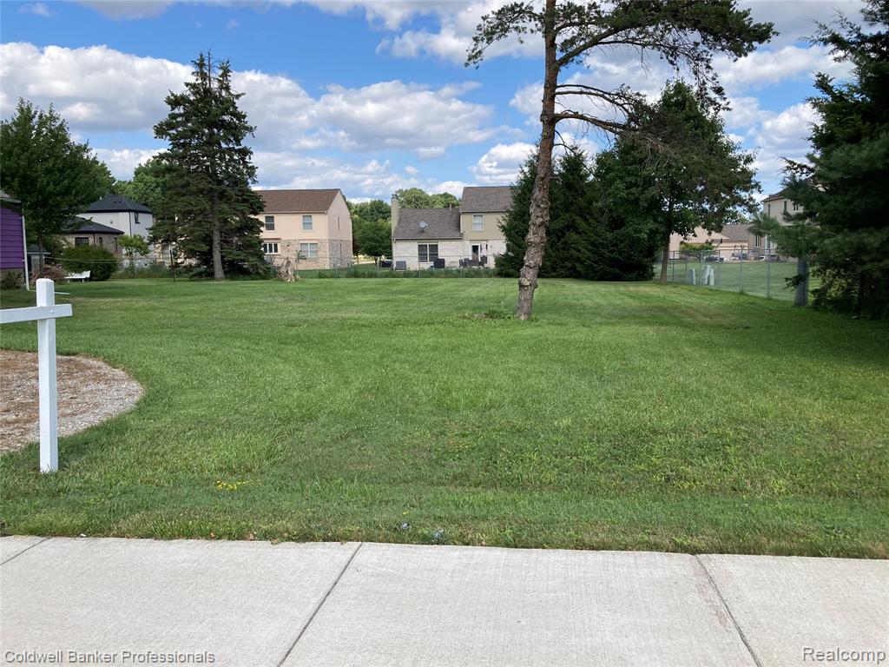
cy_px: 334
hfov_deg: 63.4
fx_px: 719
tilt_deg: -6.1
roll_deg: -0.8
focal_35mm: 28
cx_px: 444
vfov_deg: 49.7
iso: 20
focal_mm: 3.99
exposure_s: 1/1350
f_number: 1.8
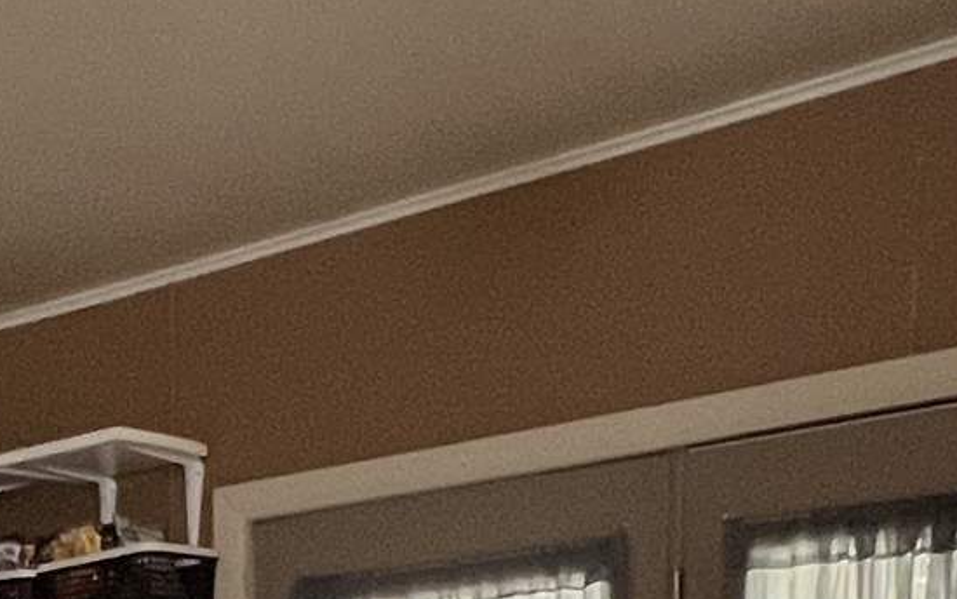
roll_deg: +1.8
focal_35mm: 77
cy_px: 1151
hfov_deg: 24.3
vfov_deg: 14.4
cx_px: -193
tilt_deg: -7.6
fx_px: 2009
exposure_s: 1/60
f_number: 1.8
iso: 250
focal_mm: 1.57
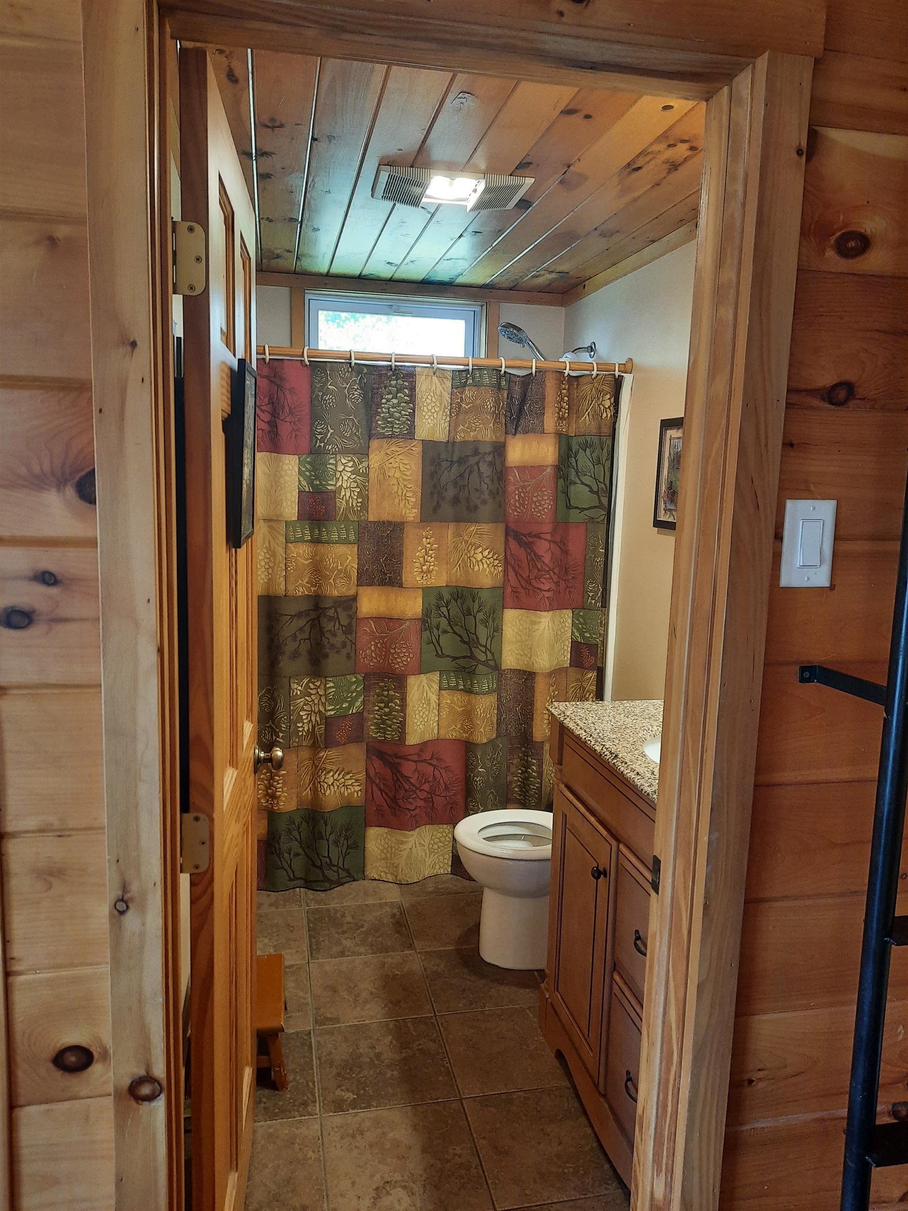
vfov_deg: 69.4
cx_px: 454
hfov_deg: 54.9
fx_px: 874
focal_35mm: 25
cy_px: 606
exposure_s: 1/40
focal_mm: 4.6
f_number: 2
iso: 250
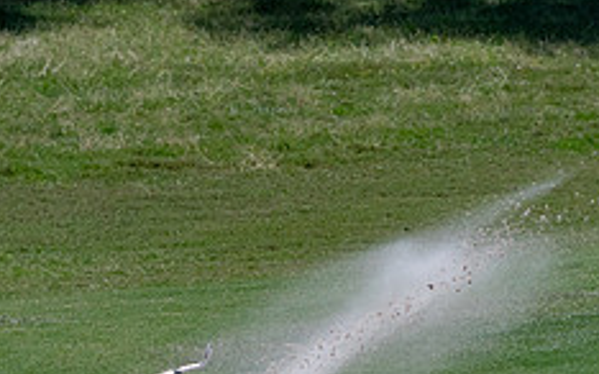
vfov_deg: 1.7
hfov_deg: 2.6
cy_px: 439
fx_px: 12972
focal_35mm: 795
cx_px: 5
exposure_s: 1/4000
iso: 800
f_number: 6.3
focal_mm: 210
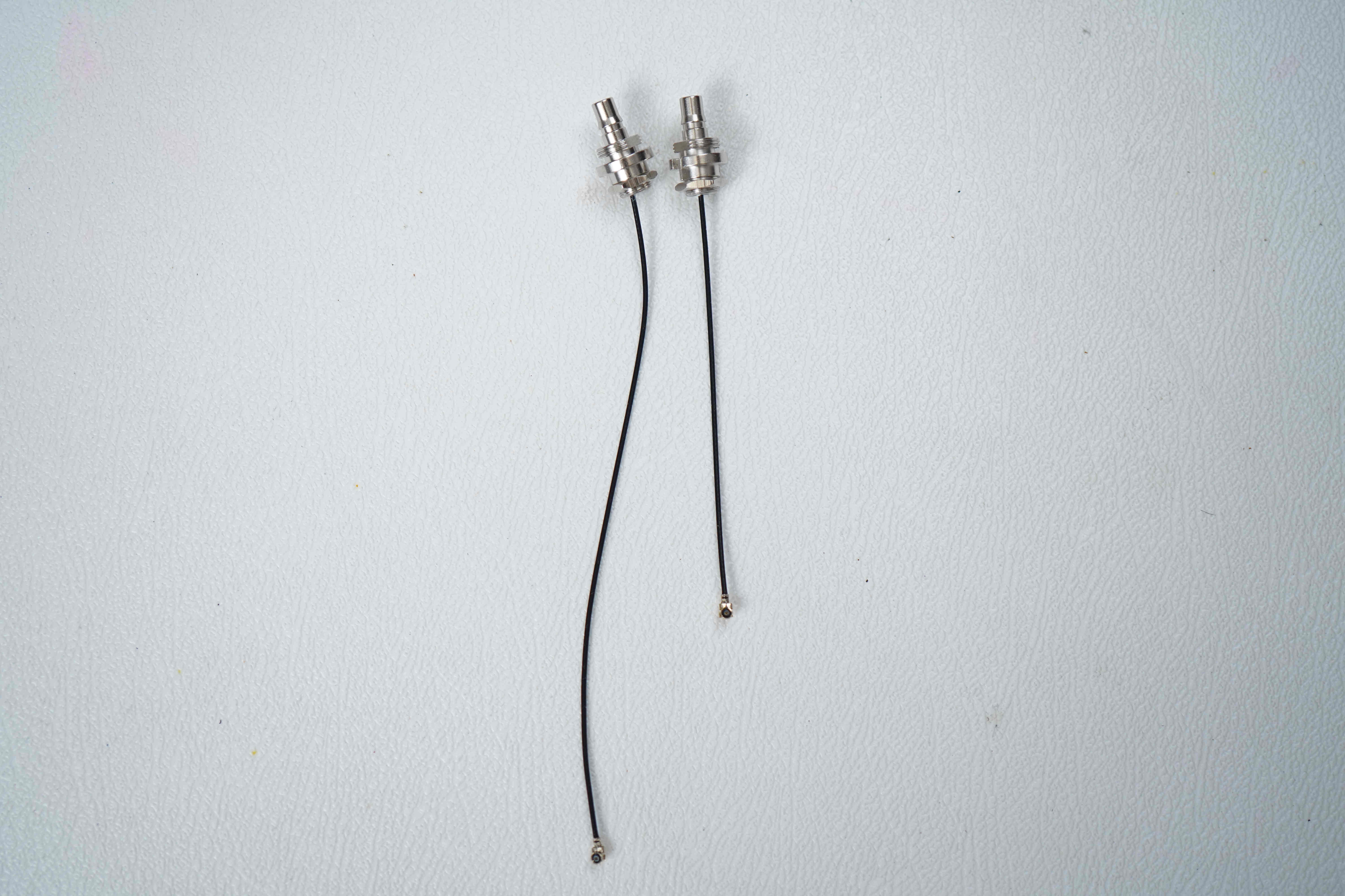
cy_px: 448
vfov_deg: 27.0
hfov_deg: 39.6
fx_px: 1868
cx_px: 672
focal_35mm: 50
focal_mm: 50
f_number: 2.8
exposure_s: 1/125
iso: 400
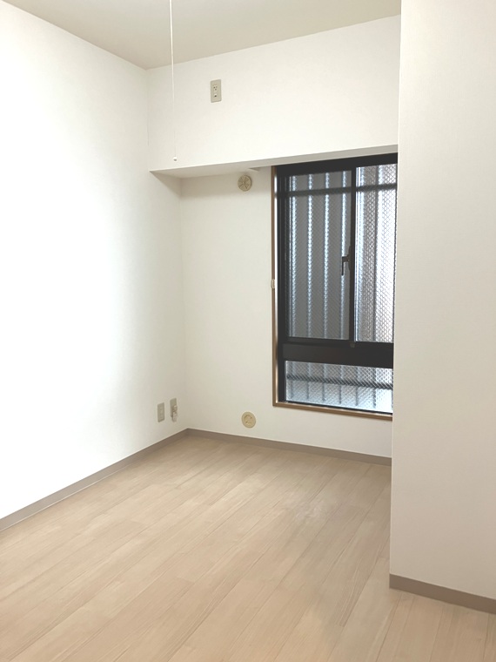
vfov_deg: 63.4
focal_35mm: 28
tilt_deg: -6.4
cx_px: 248
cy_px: 331
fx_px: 535
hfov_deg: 49.7
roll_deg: +0.2
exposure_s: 1/50
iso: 160
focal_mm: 3.99
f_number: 1.8
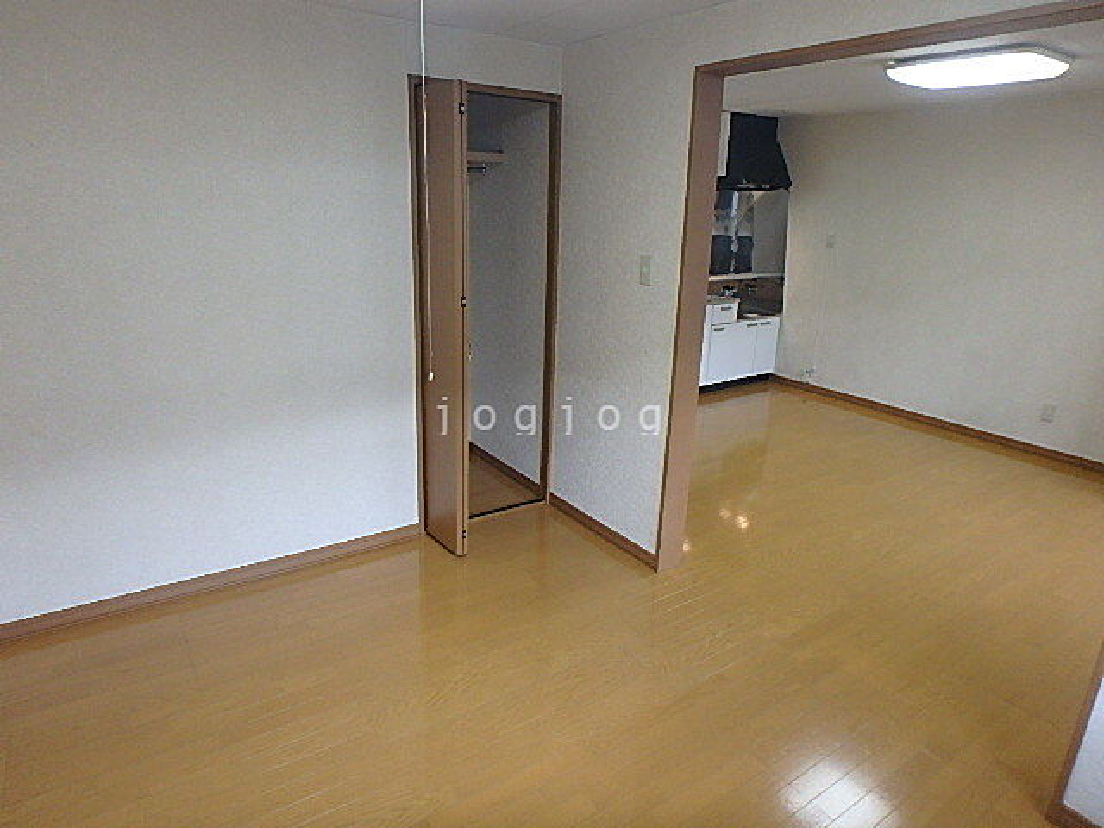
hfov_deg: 79.0
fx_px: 670
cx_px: 552
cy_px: 414
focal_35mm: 21
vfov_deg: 63.4
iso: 320
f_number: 3.5
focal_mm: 3.7
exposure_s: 1/30
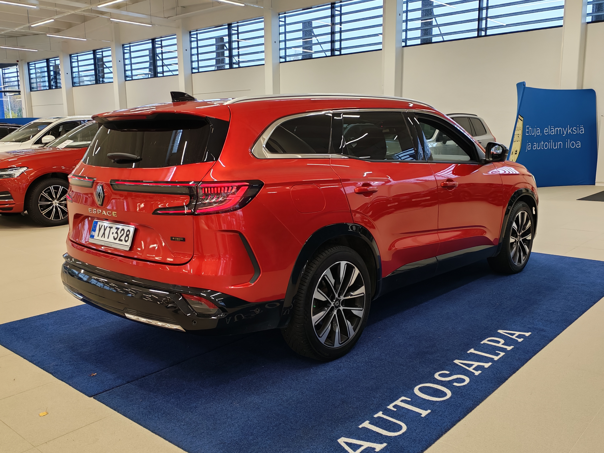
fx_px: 576
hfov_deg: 55.4
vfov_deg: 42.9
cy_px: 226
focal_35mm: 33
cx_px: 302
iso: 200
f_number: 1.9
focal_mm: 6.12
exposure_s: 1/100
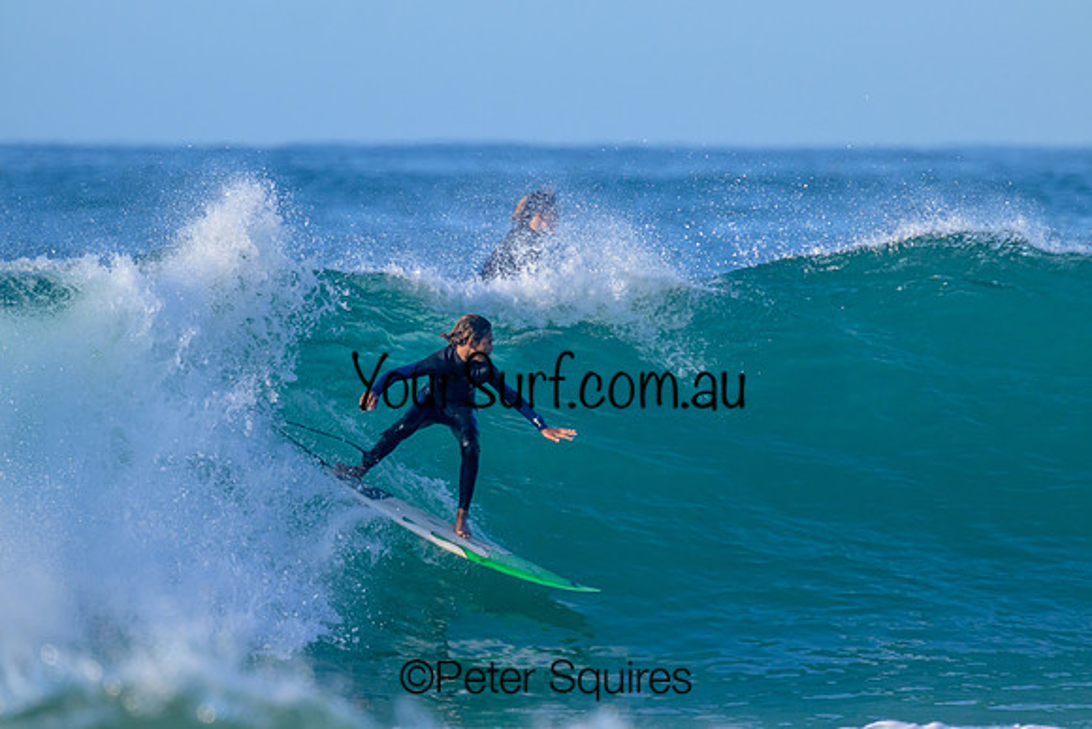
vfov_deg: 1.7
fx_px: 25052
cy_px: 364
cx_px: 546
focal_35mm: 826
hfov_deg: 2.5
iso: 2200
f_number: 11
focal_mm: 800
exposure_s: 1/2000
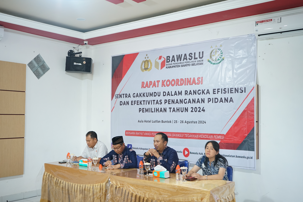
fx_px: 311
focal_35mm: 37
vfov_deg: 35.9
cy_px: 101
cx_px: 152
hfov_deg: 51.9
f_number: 4
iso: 1600
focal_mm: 37
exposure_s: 1/30
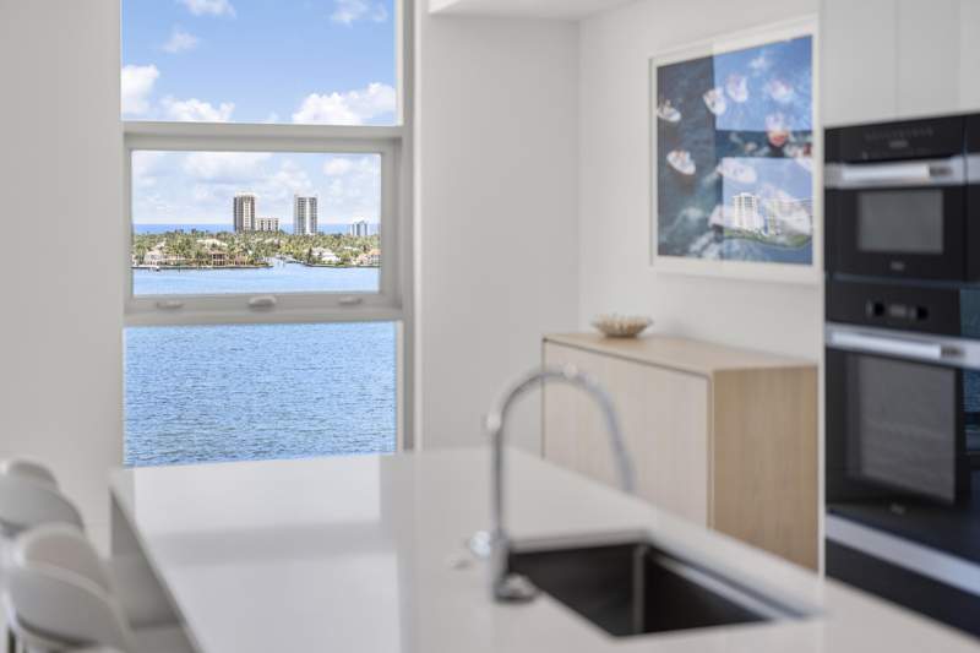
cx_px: 490
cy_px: 326
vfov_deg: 27.0
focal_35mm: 50
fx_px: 1361
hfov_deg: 39.6
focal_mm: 50
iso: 64
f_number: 2
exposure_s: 1/160
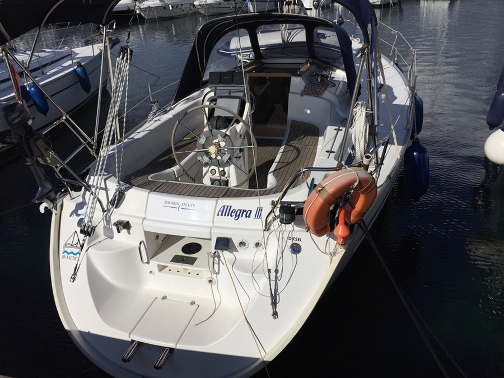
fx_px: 422
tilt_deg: -24.9
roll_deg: +4.3
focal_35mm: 29
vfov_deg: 48.2
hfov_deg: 61.7
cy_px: 189
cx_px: 252
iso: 32
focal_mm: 4.15
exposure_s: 1/9901
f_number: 2.2
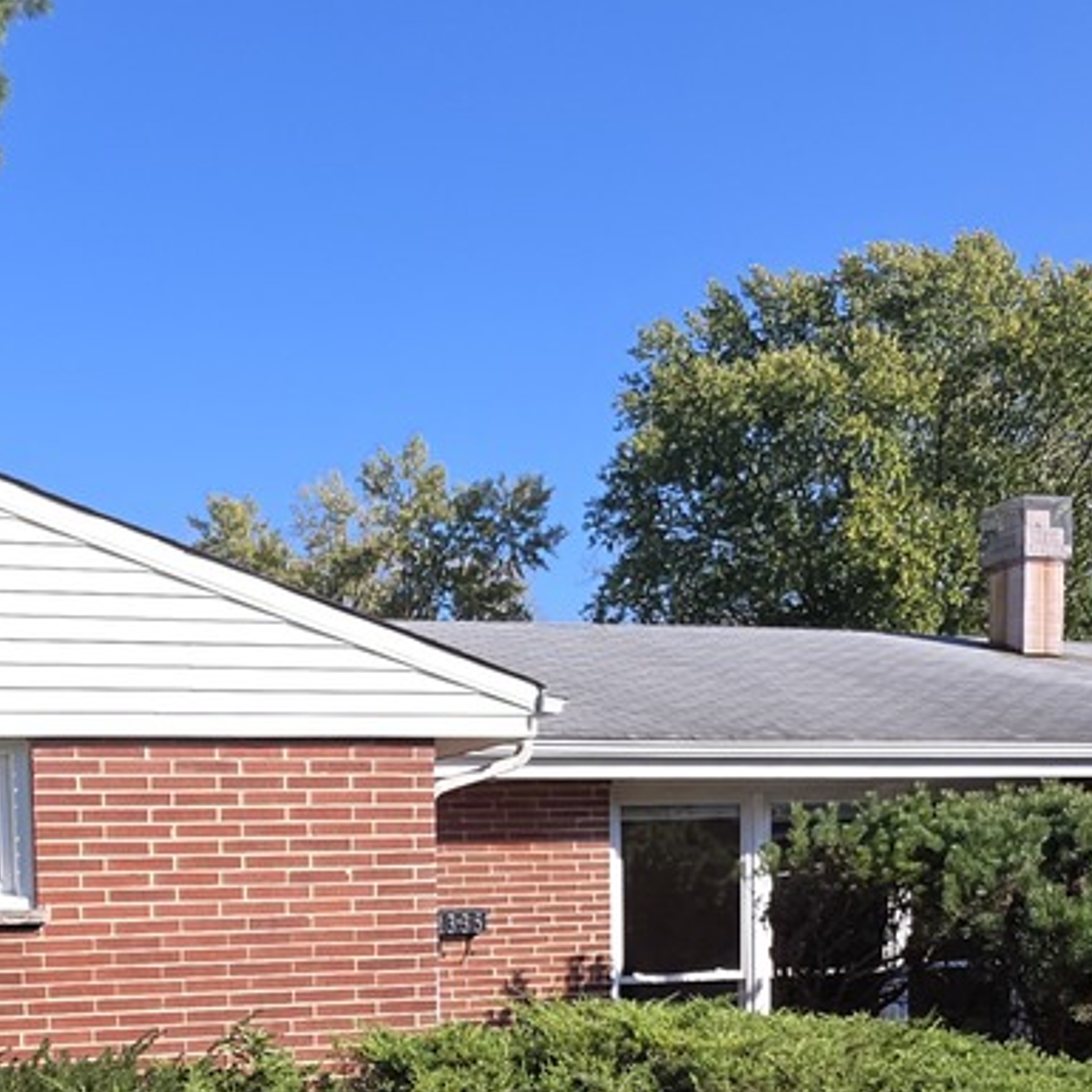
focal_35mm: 43
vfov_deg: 35.8
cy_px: 1064
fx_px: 1535
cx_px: 286
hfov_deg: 38.3
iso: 20
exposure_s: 1/670
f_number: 1.9
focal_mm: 2.2
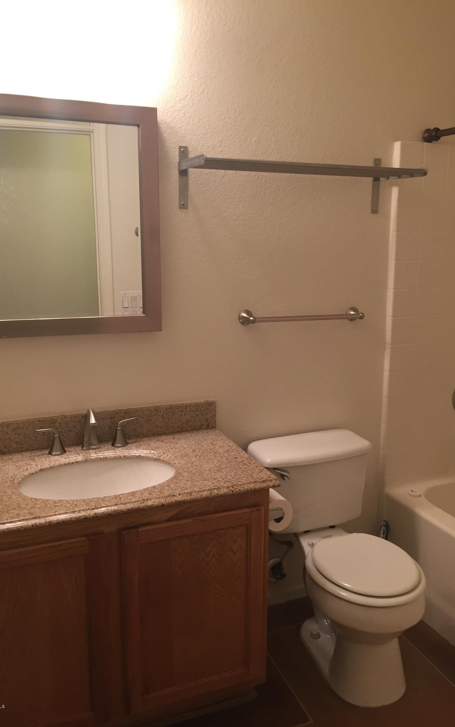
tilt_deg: -10.7
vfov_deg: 61.2
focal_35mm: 31
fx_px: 615
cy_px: 363
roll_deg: -0.9
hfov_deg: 40.6
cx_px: 245
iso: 64
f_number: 2.2
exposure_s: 1/30
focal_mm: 4.15
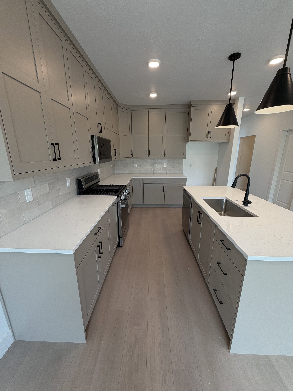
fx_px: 158
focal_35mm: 14
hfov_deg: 85.7
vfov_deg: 102.1
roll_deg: +0.1
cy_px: 196
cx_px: 146
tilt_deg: -15.2
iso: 100
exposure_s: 1/120
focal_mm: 2.22
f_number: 2.2
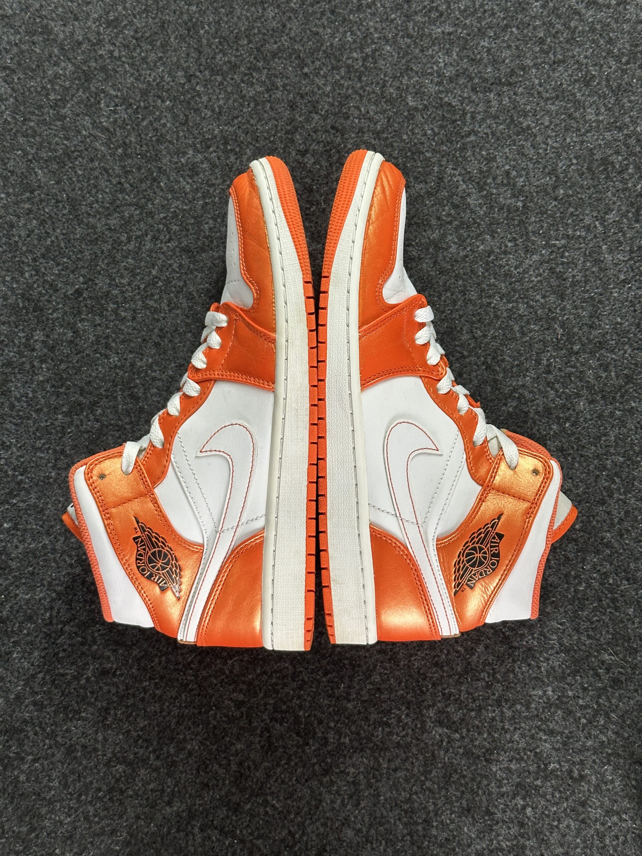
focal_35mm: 48
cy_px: 428
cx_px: 321
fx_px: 1187
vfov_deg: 39.7
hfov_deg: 30.3
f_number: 1.78
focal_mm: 6.86
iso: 200
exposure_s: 1/50
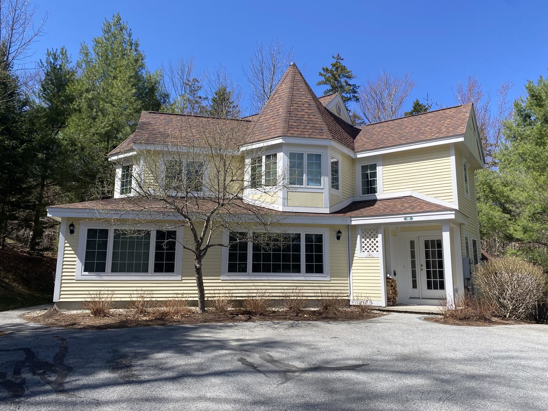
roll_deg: -0.8
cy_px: 206
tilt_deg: +10.6
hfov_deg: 67.3
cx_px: 274
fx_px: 412
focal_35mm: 26
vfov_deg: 53.1
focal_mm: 4.25
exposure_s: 1/2066
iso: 32
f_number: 1.8
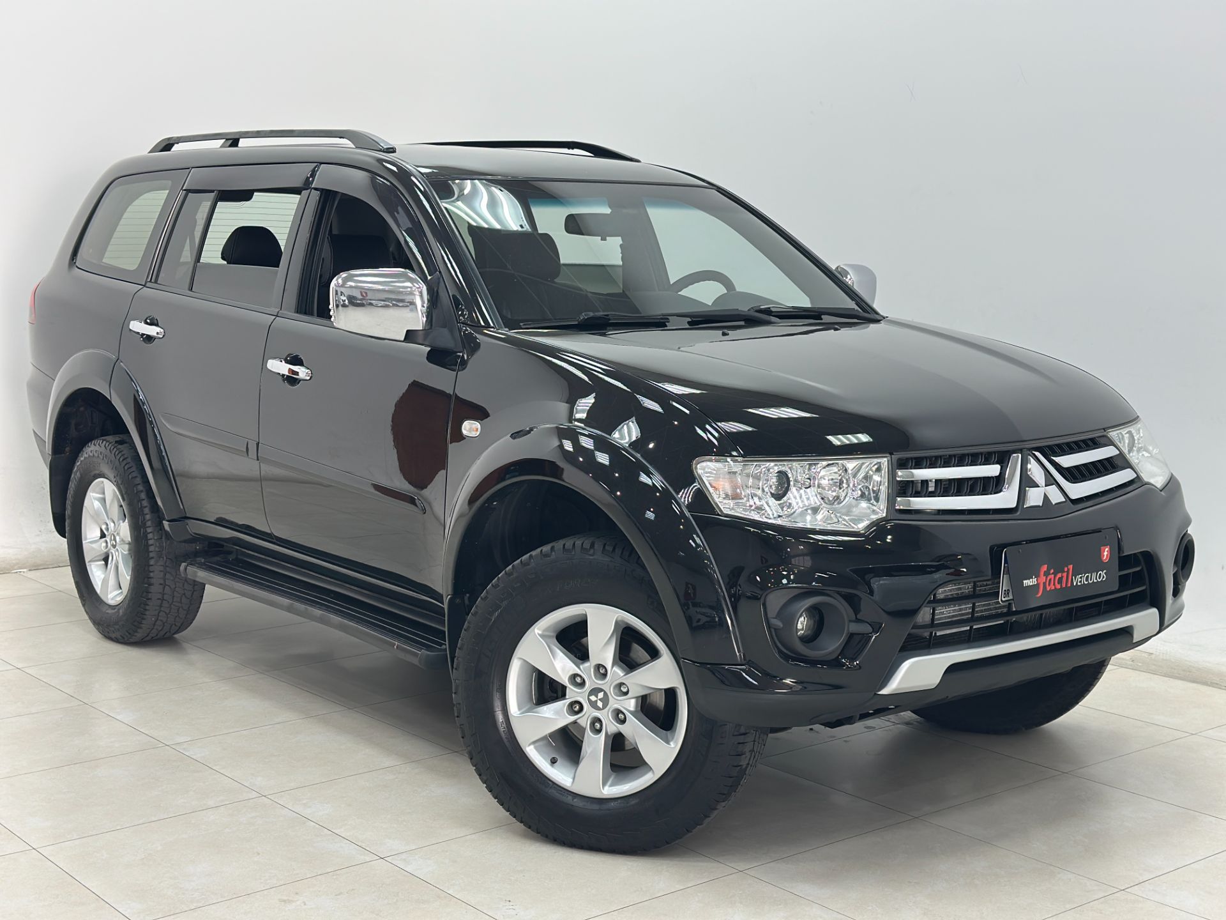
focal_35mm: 48
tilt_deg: -7.7
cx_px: 613
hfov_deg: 39.7
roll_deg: -0.3
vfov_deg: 30.3
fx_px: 1700
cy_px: 460
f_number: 1.78
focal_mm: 6.86
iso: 125
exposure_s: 1/60
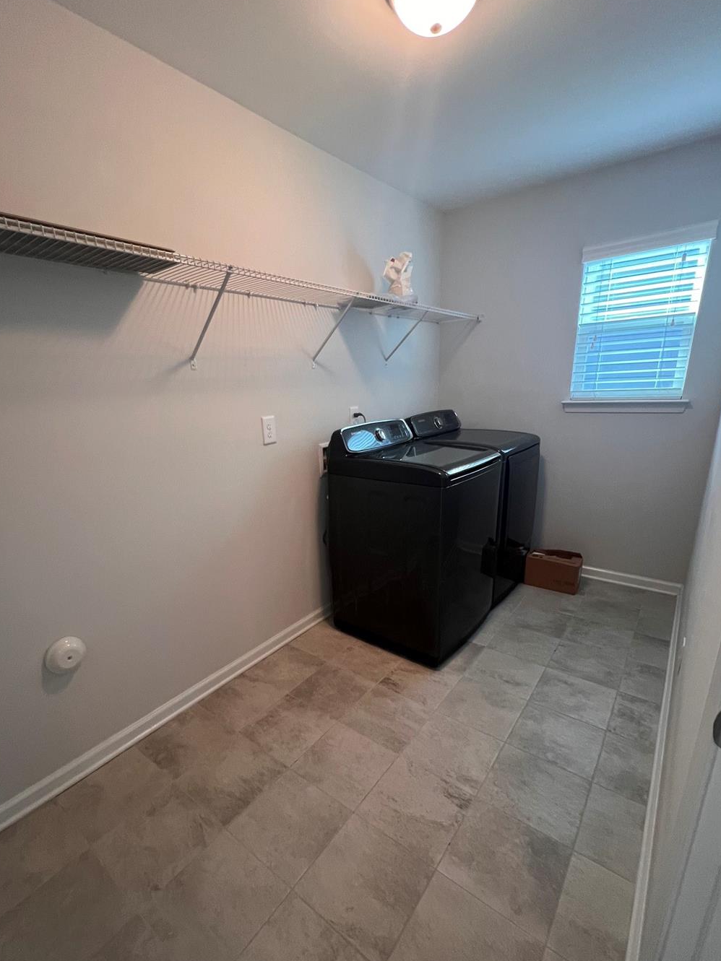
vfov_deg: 98.0
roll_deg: +3.6
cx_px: 324
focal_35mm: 15
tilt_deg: -17.1
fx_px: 417
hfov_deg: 81.5
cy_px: 521
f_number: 1.8
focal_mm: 1.57
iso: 250
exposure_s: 1/60
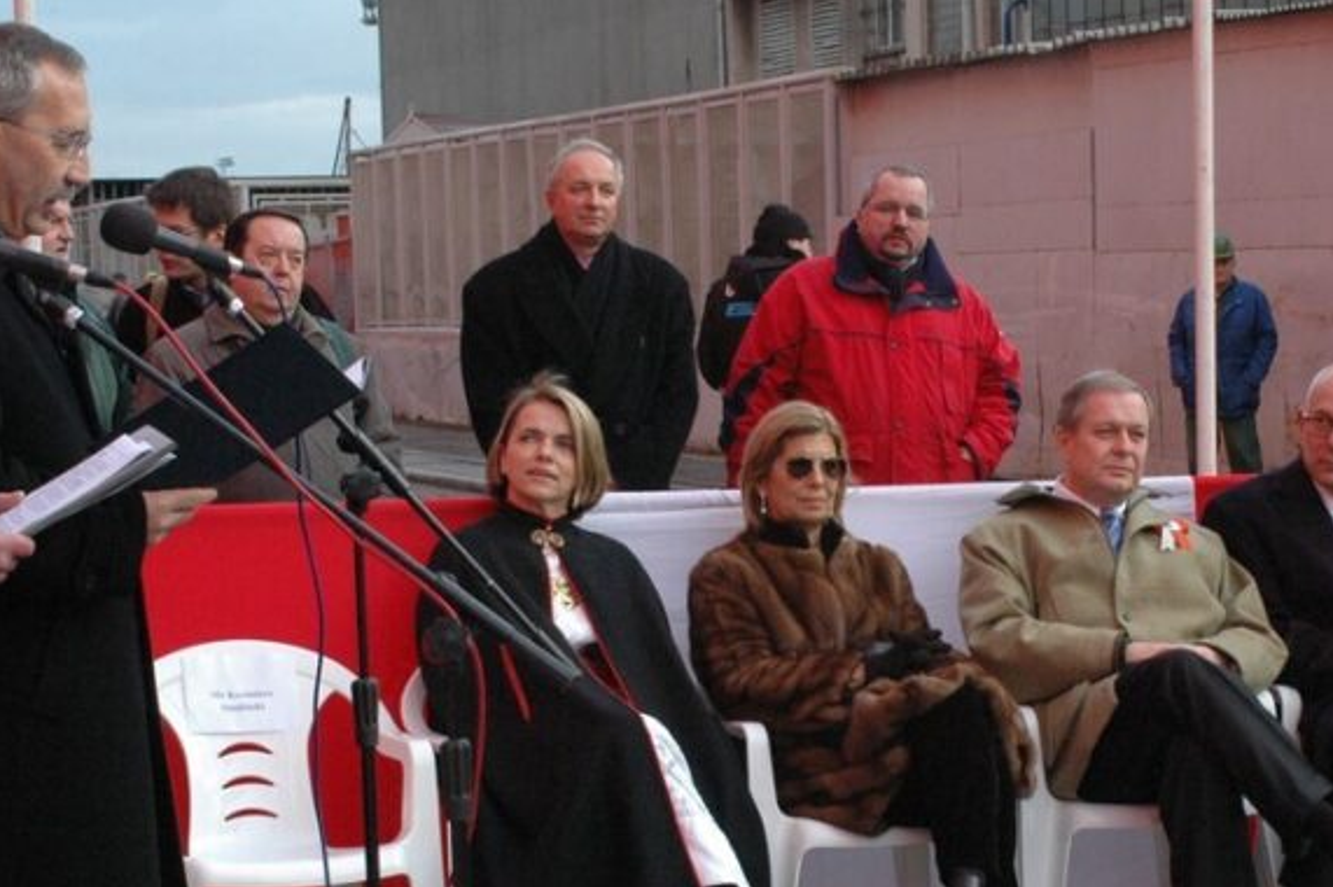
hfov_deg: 18.1
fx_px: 4182
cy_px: 603
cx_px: 852
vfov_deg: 12.1
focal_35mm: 113
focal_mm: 42
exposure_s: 1/125
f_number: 10
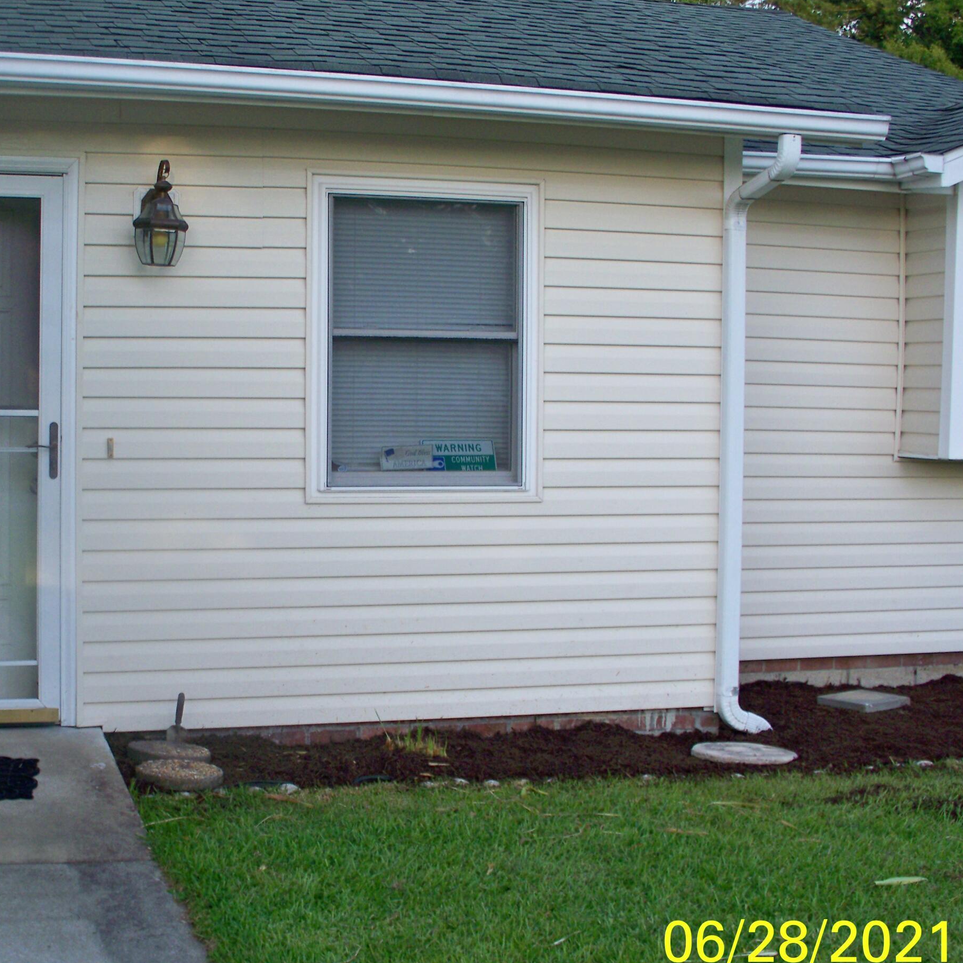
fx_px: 1605
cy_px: 499
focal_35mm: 51
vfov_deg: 33.4
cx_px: 279
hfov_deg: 32.9
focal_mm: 7.54
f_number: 2.8
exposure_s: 1/250
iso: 80
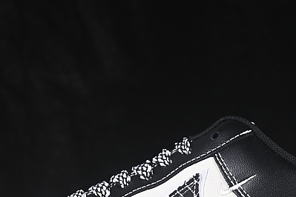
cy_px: 189
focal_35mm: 203
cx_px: 176
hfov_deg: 10.1
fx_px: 1669
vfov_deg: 6.7
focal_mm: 50
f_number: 7.1
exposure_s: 1/80
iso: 160
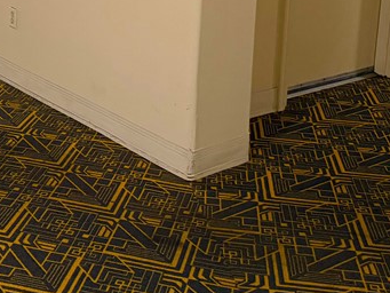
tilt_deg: -12.2
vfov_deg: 19.7
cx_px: 22
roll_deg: +0.4
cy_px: -17
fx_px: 811
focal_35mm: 72
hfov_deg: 25.9
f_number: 1.78
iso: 800
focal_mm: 6.76
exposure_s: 1/40
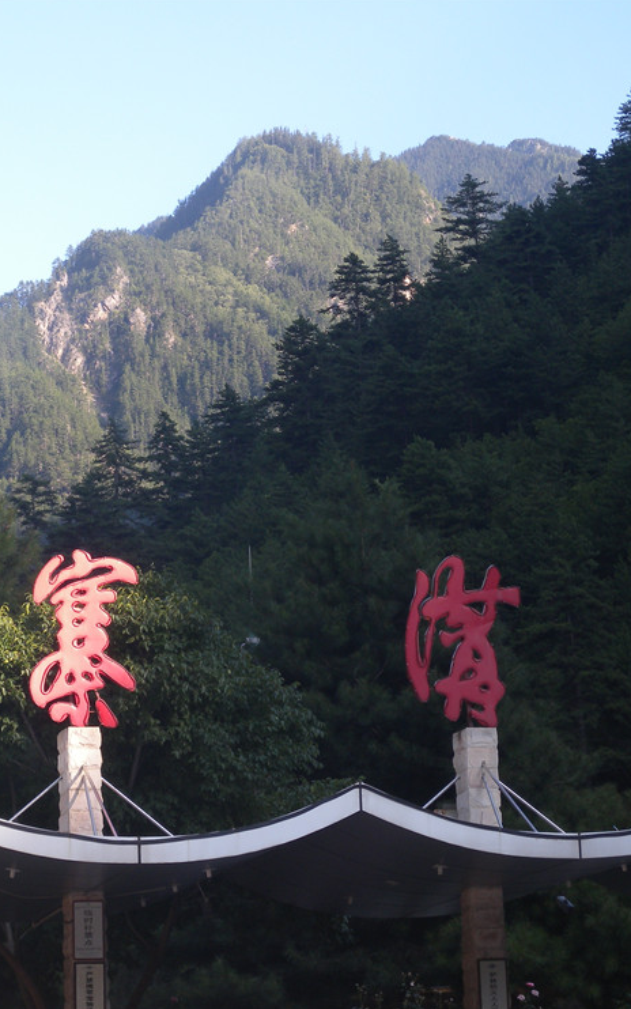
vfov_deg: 18.9
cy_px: 503
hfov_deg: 11.9
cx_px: 171
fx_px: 3025
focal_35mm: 110
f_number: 4.7
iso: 64
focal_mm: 16.6
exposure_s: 1/104
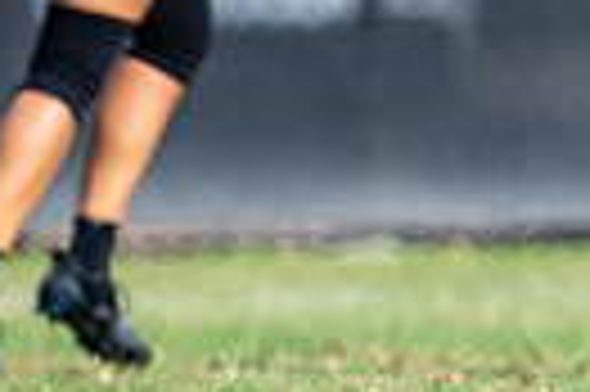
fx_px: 54834
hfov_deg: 0.6
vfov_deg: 0.4
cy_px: -102
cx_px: -1095
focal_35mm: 3350
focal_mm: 400
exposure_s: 1/2000
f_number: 2.8
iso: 100
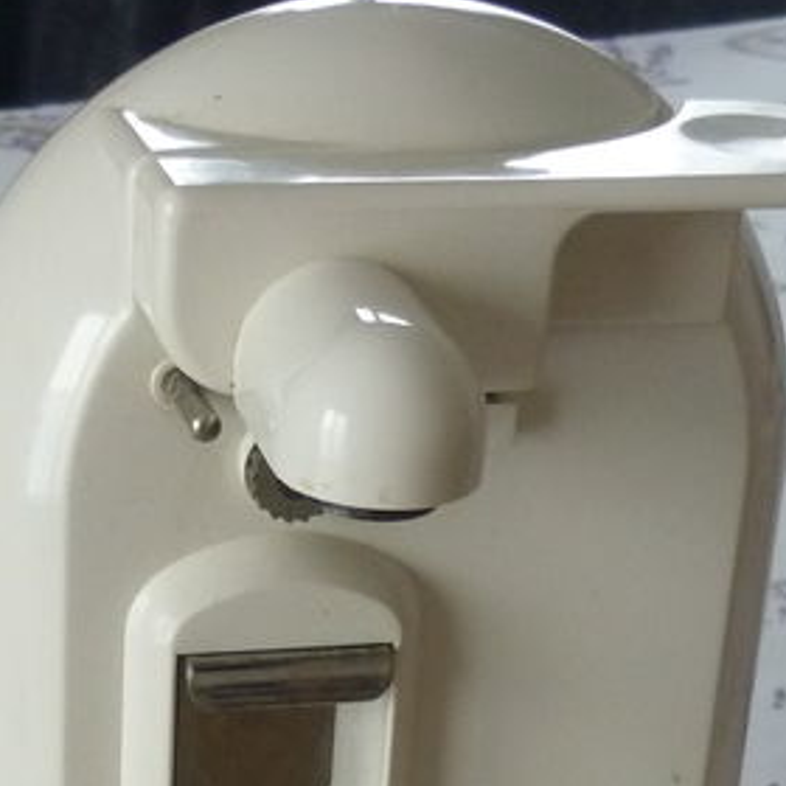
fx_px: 2672
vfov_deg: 16.0
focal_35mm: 104
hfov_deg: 16.3
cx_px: -36
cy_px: 991
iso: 250
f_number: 2.8
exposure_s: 1/30
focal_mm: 5.5
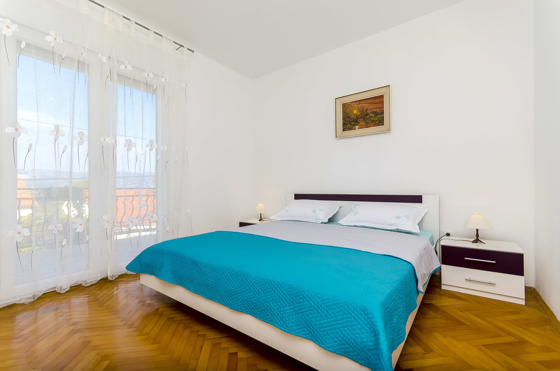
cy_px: 186
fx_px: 233
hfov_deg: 100.5
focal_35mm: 15
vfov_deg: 77.1
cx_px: 280
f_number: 8
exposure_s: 1/250
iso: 160
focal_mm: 10
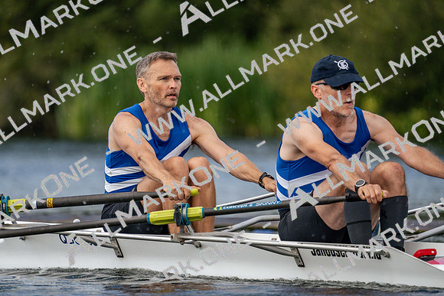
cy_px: 148
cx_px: 222
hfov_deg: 3.4
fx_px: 7401
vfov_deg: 2.3
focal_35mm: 600
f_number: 6.3
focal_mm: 600
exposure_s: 1/1600
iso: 500
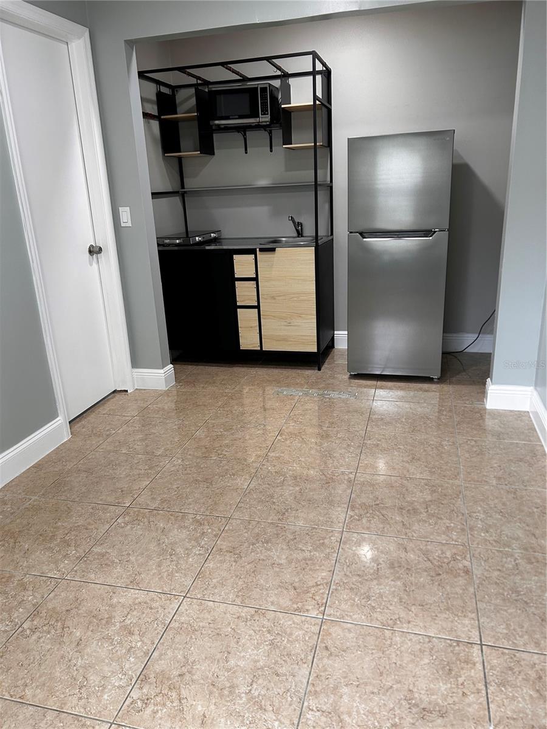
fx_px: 548
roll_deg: +1.9
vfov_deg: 67.3
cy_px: 364
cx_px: 274
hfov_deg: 53.1
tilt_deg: -18.0
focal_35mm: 26
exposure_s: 1/120
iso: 125
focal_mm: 5.7
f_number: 1.5
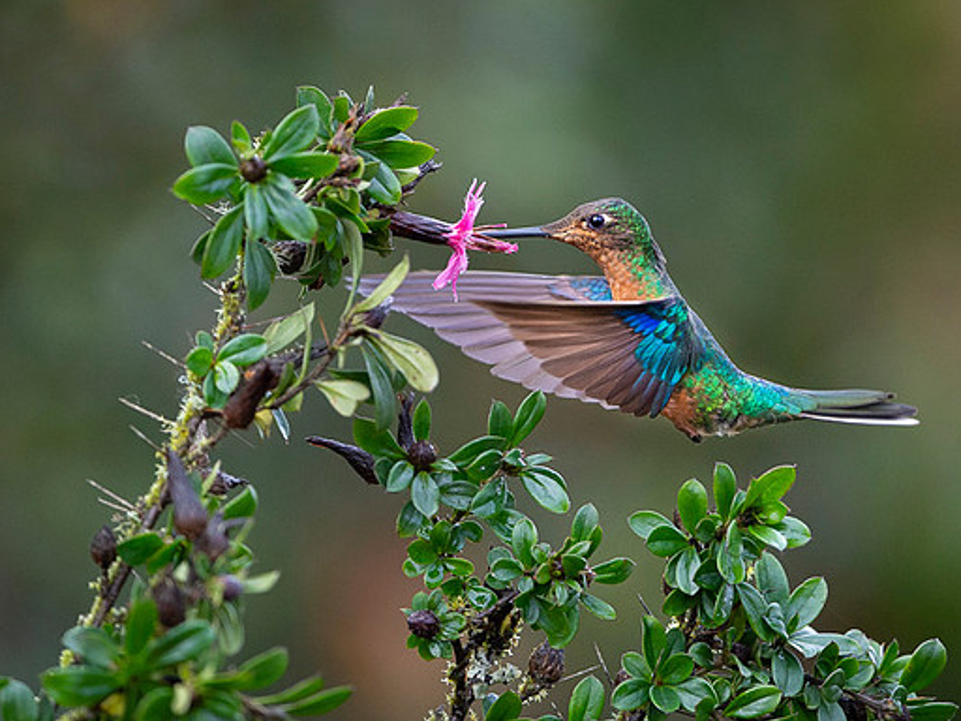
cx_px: 624
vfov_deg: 2.0
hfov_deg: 2.6
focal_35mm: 756
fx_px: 20988
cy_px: 220
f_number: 4
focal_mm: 500
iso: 2000
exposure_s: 1/2500
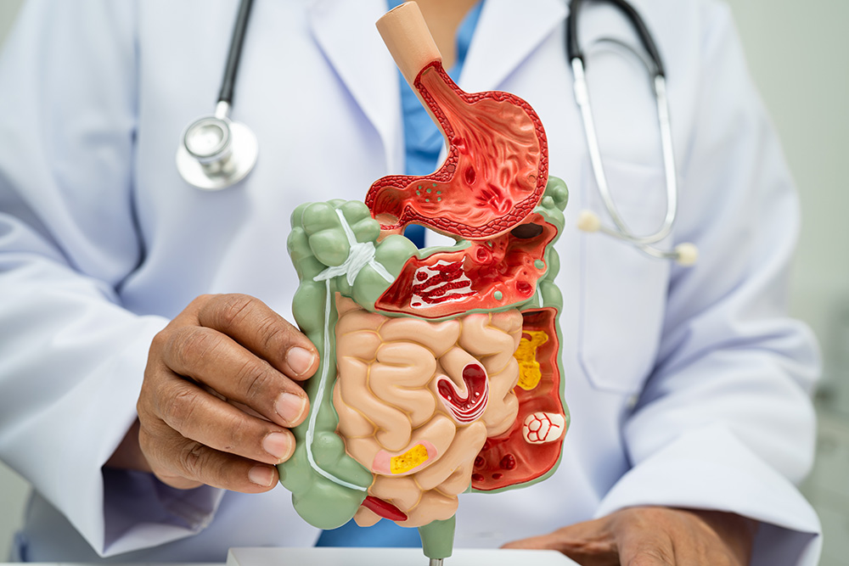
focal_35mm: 50
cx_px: 424
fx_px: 1179
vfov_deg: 27.0
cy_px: 283
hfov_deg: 39.6
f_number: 3.5
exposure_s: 1/80
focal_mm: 50
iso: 100
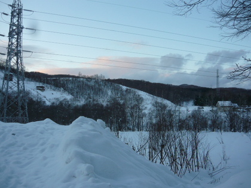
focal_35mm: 33
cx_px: 126
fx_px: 239
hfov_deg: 55.4
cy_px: 94
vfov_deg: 42.9
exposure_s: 1/160
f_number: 2.8
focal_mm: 5.5
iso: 100
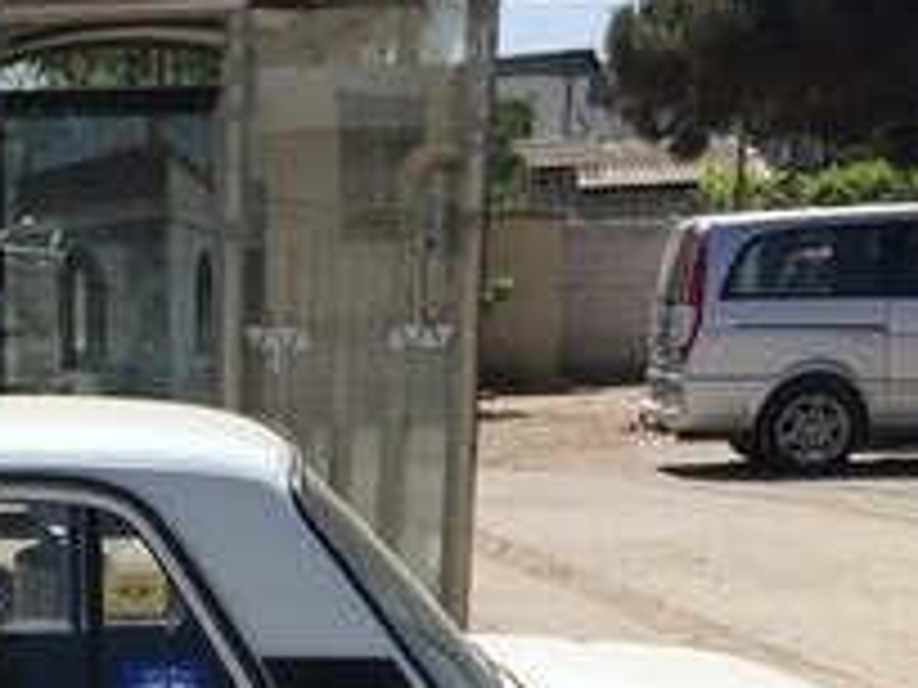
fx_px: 2493
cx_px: -162
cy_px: 947
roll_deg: +0.2
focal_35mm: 94
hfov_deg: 19.7
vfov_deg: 14.9
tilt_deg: -12.3
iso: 32
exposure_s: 1/2326
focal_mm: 4.15
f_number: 2.2
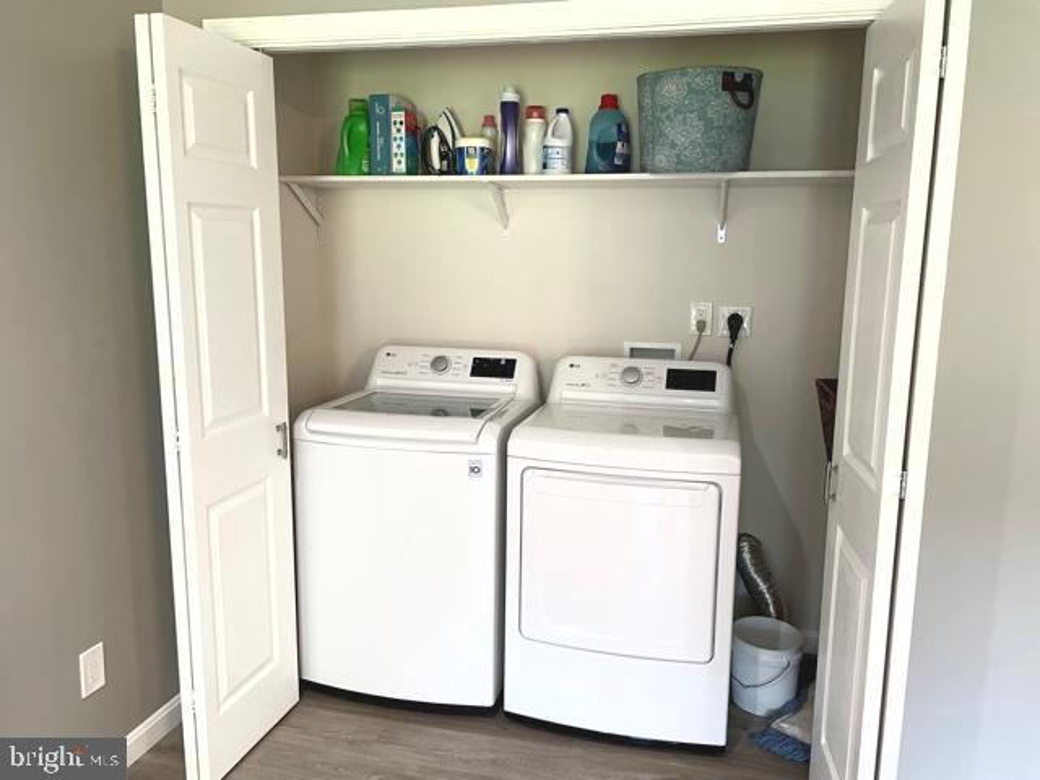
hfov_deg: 67.3
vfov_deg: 53.1
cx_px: 520
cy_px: 390
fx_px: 781
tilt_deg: -9.0
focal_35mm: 26
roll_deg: -0.2
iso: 160
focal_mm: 4.2
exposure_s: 1/60
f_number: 1.6
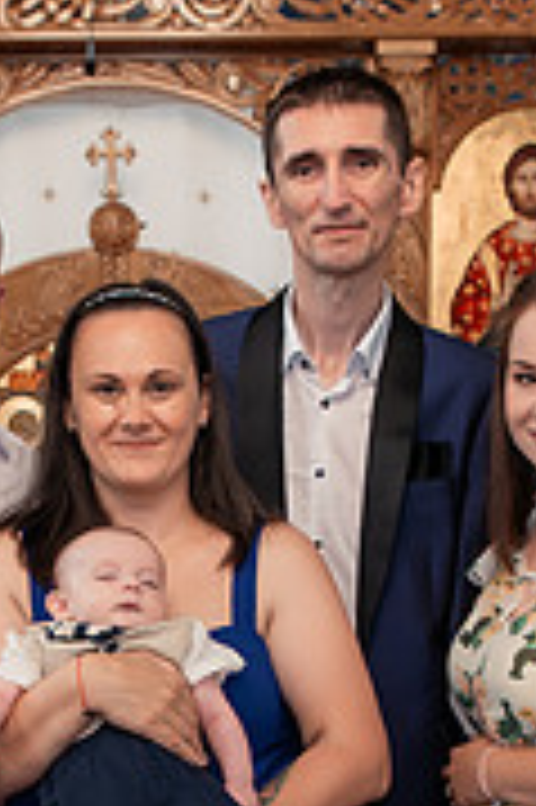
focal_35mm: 92
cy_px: 783
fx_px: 2058
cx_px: 168
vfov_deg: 21.5
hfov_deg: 14.8
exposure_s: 1/250
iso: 2500
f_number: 3.5
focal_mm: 24
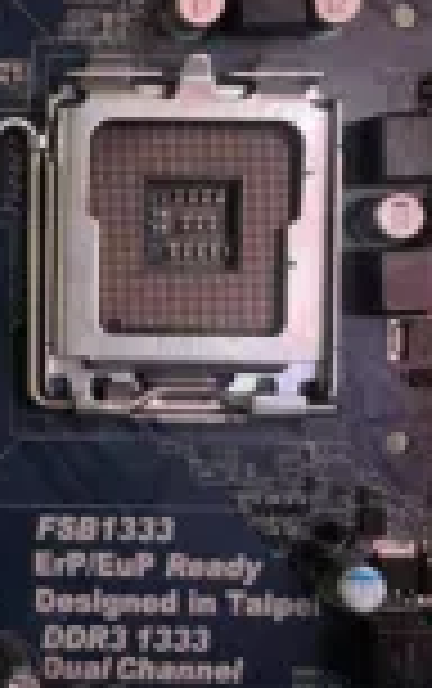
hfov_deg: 16.6
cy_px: 301
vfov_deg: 28.5
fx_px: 1352
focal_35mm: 72
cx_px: -198
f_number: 1.6
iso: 1000
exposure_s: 1/30
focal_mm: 4.2
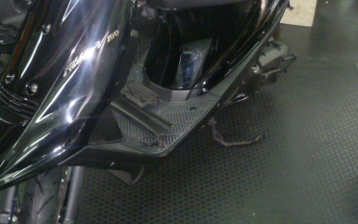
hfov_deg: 39.2
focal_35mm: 51
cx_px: 129
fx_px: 498
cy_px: 87
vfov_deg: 25.3
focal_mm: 5
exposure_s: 1/30
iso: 400
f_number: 2.8
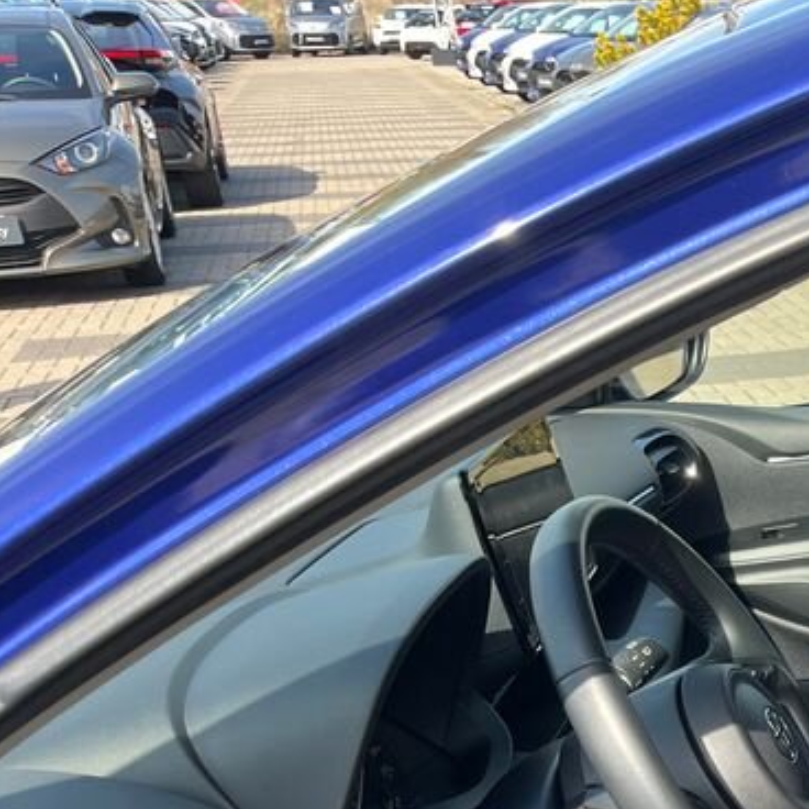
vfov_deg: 25.4
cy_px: 827
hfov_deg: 23.1
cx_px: 1119
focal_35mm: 64
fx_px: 1692
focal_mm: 5.1
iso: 50
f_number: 1.6
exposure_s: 1/428
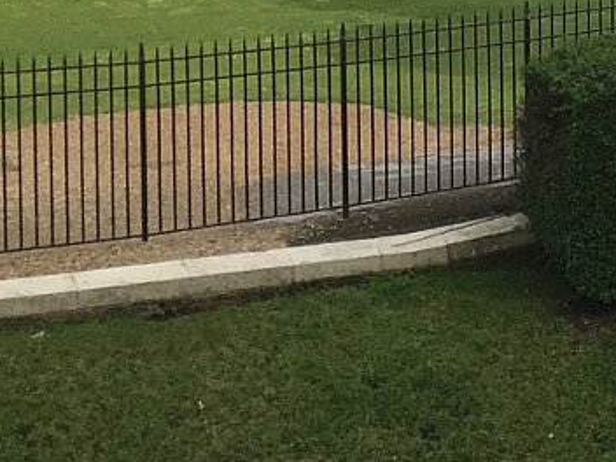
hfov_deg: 12.8
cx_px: 1284
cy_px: -163
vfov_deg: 10.9
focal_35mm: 132
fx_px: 2349
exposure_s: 1/986
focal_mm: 4.15
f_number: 2.2
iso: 25
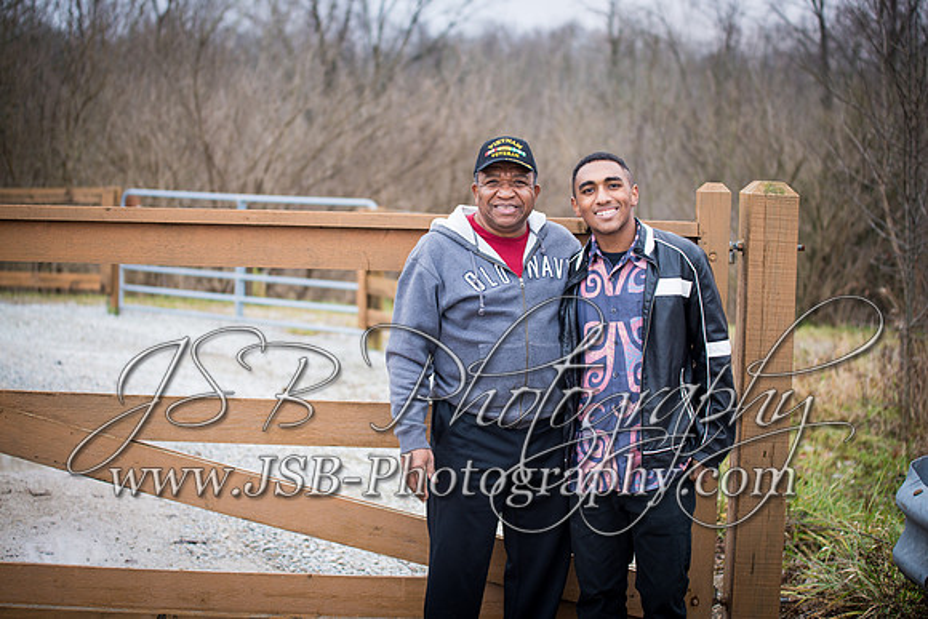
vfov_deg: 19.5
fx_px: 1805
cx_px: 464
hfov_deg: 28.8
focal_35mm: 70
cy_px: 310
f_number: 2.8
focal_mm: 70
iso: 200
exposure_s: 1/40
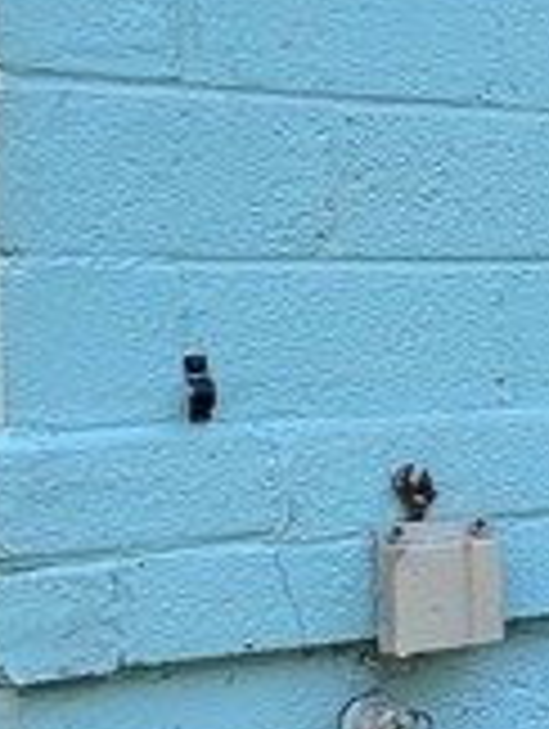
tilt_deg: -1.7
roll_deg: +0.1
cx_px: 1228
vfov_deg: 23.8
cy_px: 364
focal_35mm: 82
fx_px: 1729
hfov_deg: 13.9
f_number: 1.8
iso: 32
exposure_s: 1/99
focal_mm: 1.57
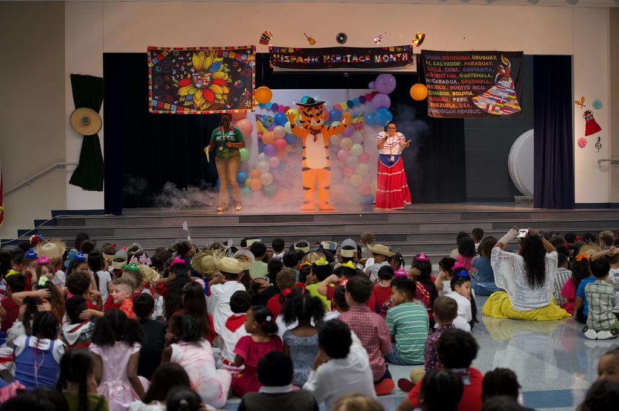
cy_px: 206
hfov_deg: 28.9
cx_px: 310
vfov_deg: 19.4
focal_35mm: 70
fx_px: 1203
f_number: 2.8
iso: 1600
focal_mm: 70
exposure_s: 1/320
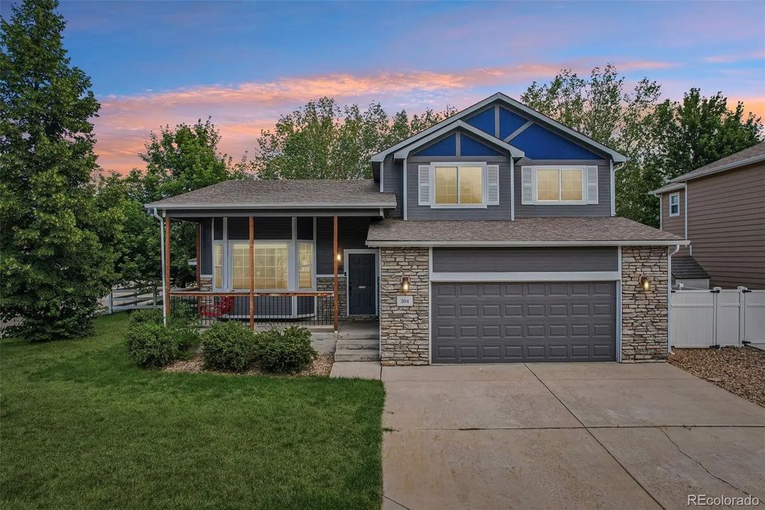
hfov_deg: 78.6
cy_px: 255
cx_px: 382
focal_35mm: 22
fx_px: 467
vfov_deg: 57.2
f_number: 2.8
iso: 100
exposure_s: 1/160
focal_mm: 8.4
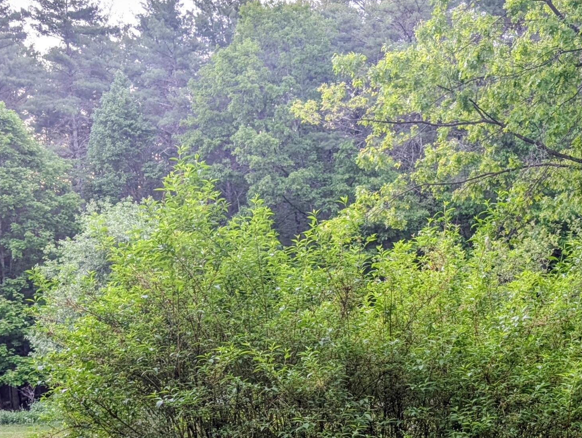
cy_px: 385
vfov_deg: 28.7
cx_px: 323
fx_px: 825
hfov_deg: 38.8
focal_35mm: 49
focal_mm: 6.9
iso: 126
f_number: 1.68
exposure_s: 1/29
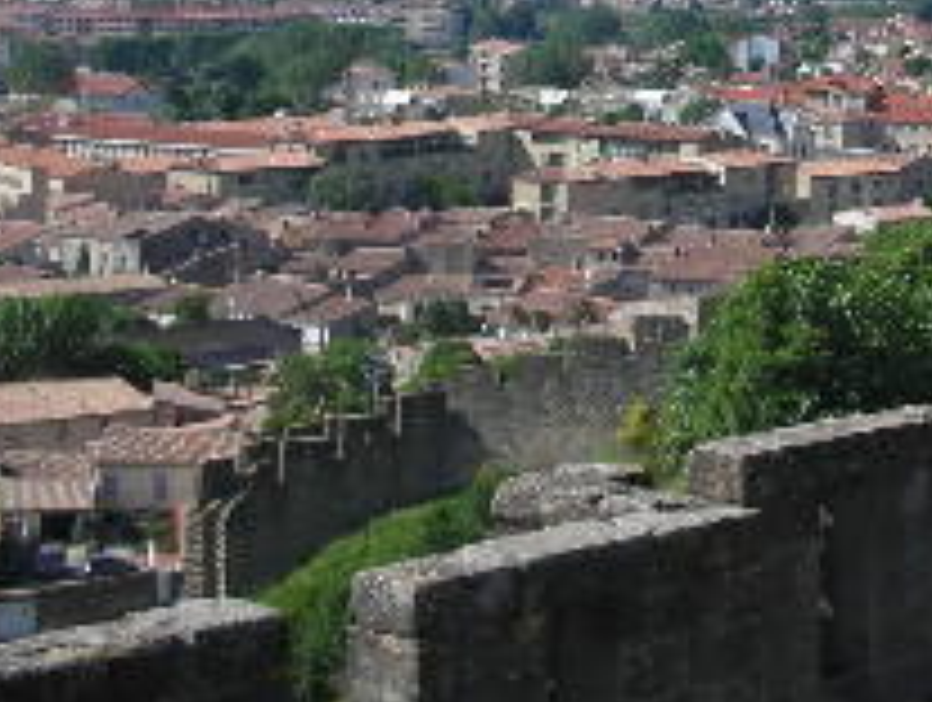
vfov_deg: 13.5
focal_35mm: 108
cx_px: 905
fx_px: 2913
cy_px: -76
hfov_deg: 17.8
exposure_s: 1/91
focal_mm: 5.8
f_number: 8.5
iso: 50
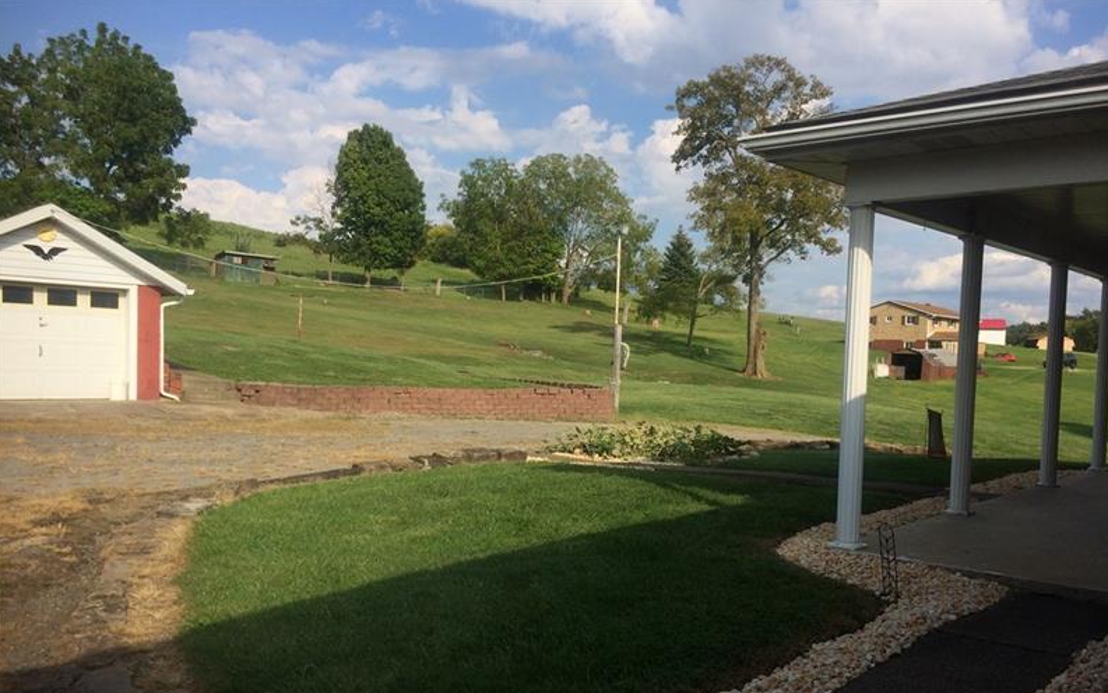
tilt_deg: -4.1
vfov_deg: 40.4
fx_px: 936
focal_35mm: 31
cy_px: 415
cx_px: 552
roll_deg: -1.1
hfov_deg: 61.2
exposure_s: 1/2053
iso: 32
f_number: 2.2
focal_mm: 4.15
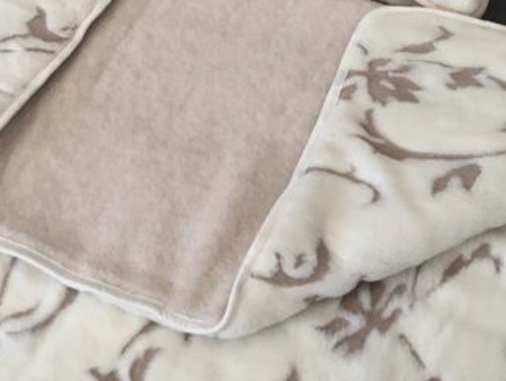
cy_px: 94
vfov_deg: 26.7
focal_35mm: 54
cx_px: 251
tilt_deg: -51.0
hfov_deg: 35.5
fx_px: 790
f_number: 2.2
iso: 32
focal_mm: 4.15
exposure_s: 1/33
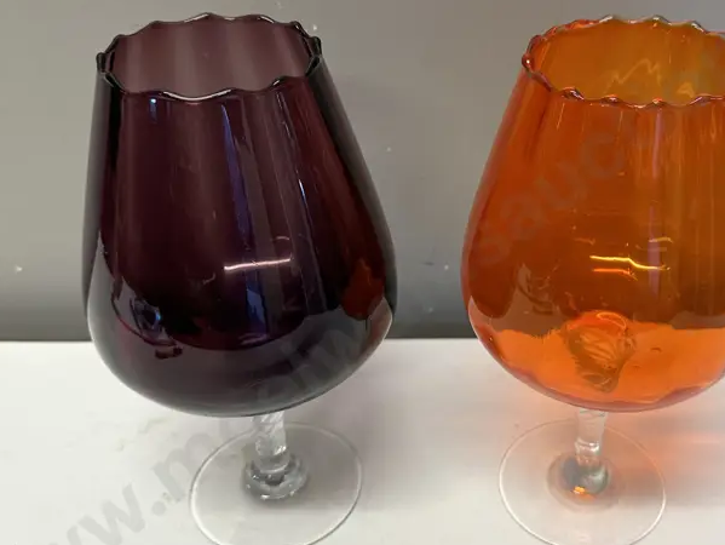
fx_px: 859
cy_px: 252
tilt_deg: -33.0
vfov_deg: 35.2
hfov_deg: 45.2
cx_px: 473
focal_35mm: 41
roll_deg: -1.0
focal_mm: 6.86
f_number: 1.78
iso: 125
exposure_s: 1/100
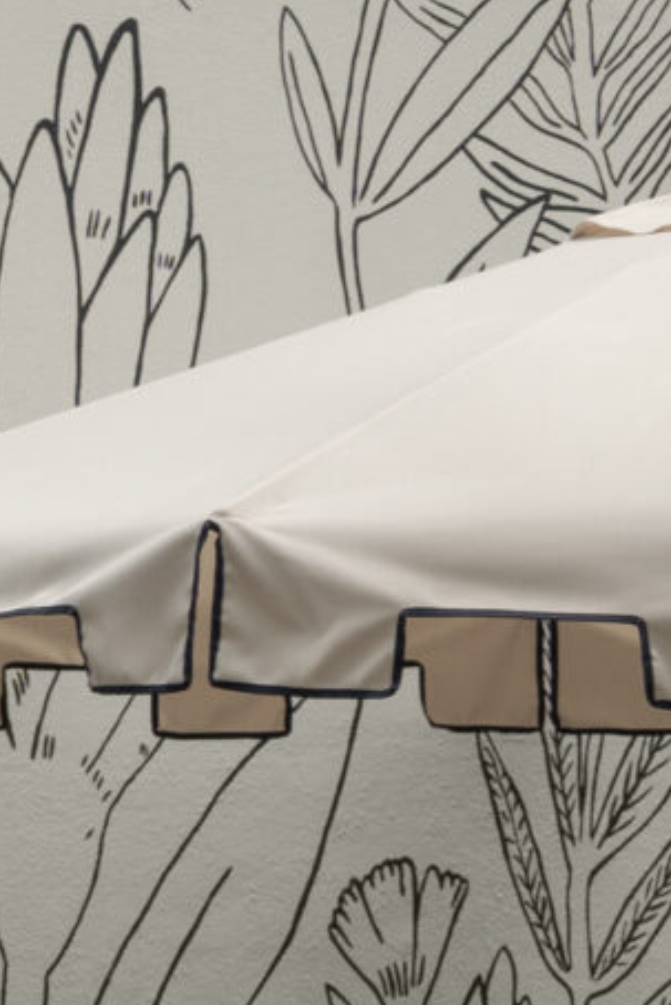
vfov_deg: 8.9
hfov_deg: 5.9
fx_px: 6453
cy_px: 330
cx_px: 712
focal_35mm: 231
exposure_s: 1/100
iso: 100
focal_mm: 41
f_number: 5.6
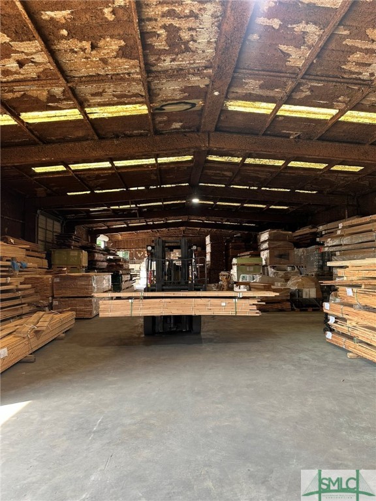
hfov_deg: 56.8
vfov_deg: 71.6
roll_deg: +0.0
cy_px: 250
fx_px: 348
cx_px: 188
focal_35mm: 24
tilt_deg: +2.7
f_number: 1.78
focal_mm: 6.86
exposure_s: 1/121
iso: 160
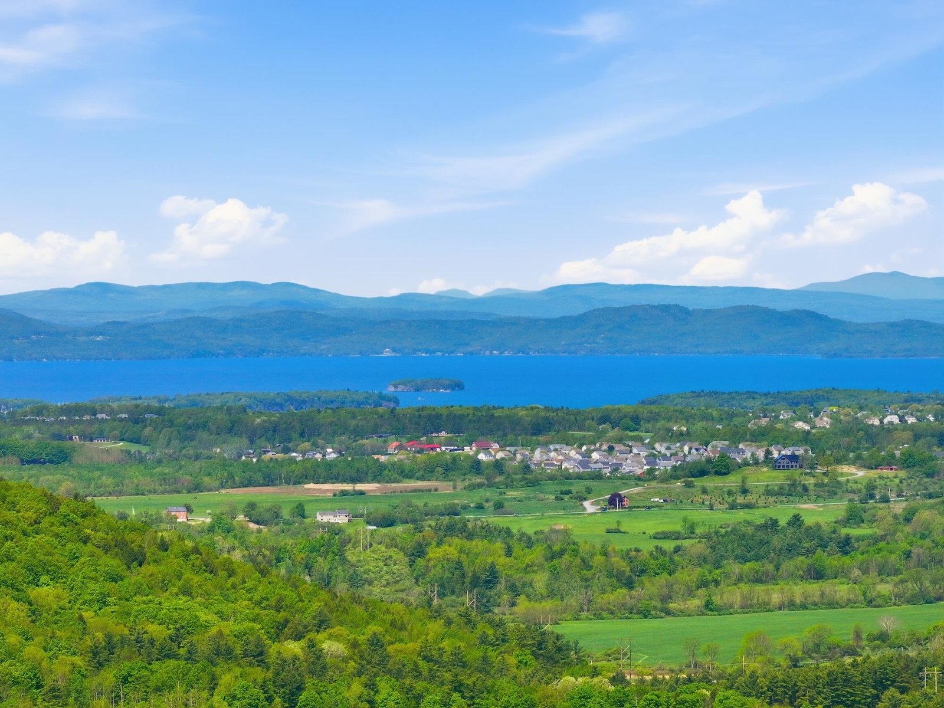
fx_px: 4527
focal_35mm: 166
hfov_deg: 11.9
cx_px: 472
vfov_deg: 8.9
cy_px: 354
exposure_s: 1/1000
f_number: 3.4
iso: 100
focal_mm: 30.7
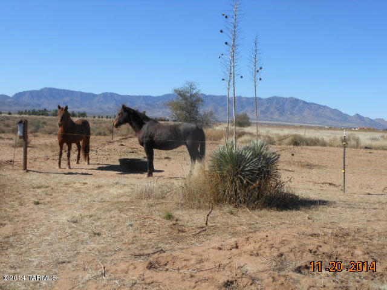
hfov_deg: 47.9
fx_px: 436
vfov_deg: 36.8
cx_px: 194
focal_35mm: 39
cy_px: 145
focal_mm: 6.9
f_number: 4.3
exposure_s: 1/640
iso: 80
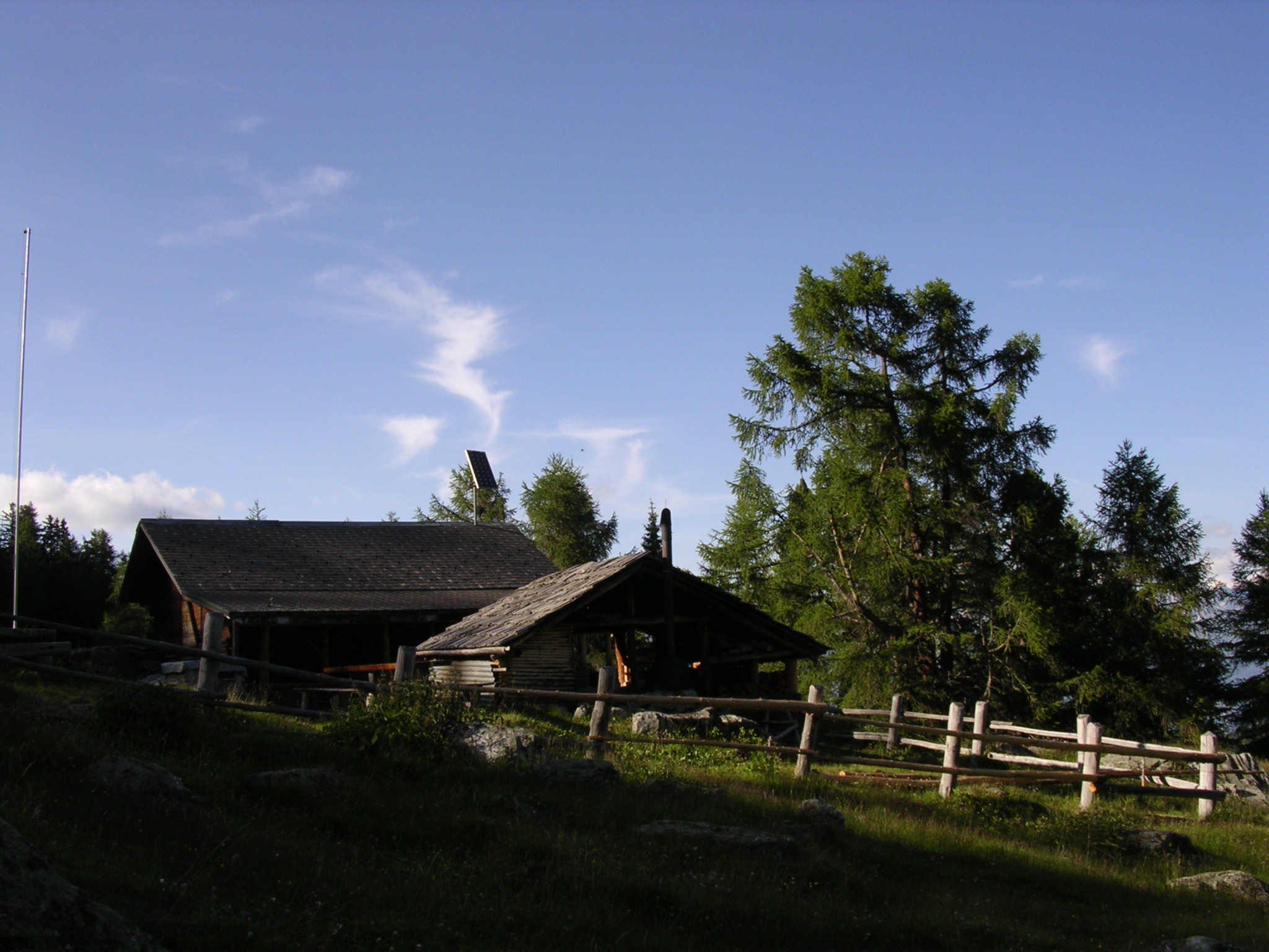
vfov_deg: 37.7
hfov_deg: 49.0
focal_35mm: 38
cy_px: 476
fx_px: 1393
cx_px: 634
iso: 100
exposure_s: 1/264
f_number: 5.6
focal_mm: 5.8
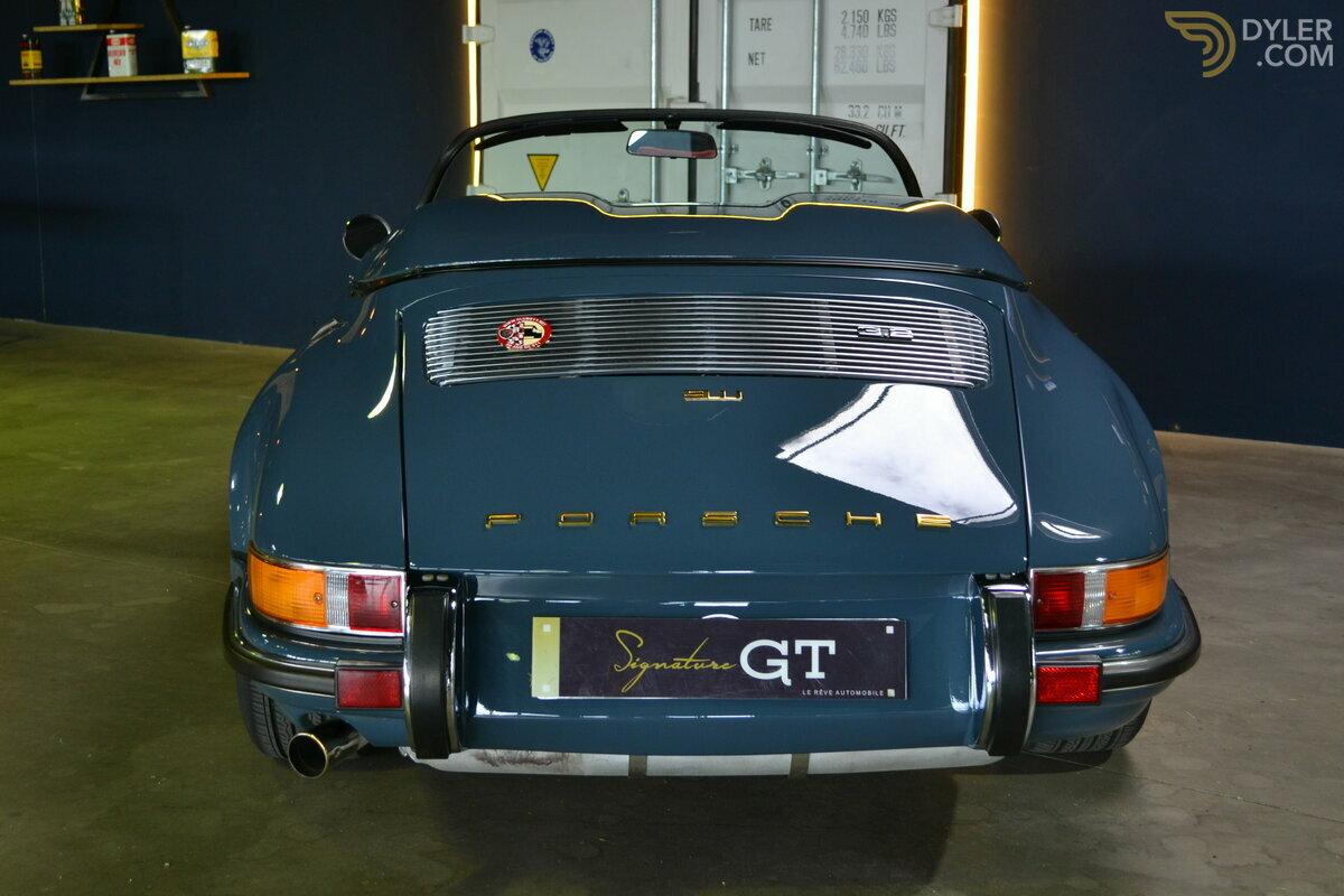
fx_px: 1792
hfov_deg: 41.1
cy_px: 448
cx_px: 672
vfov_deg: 28.1
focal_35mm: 48
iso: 400
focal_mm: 32
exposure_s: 1/25
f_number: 4.8
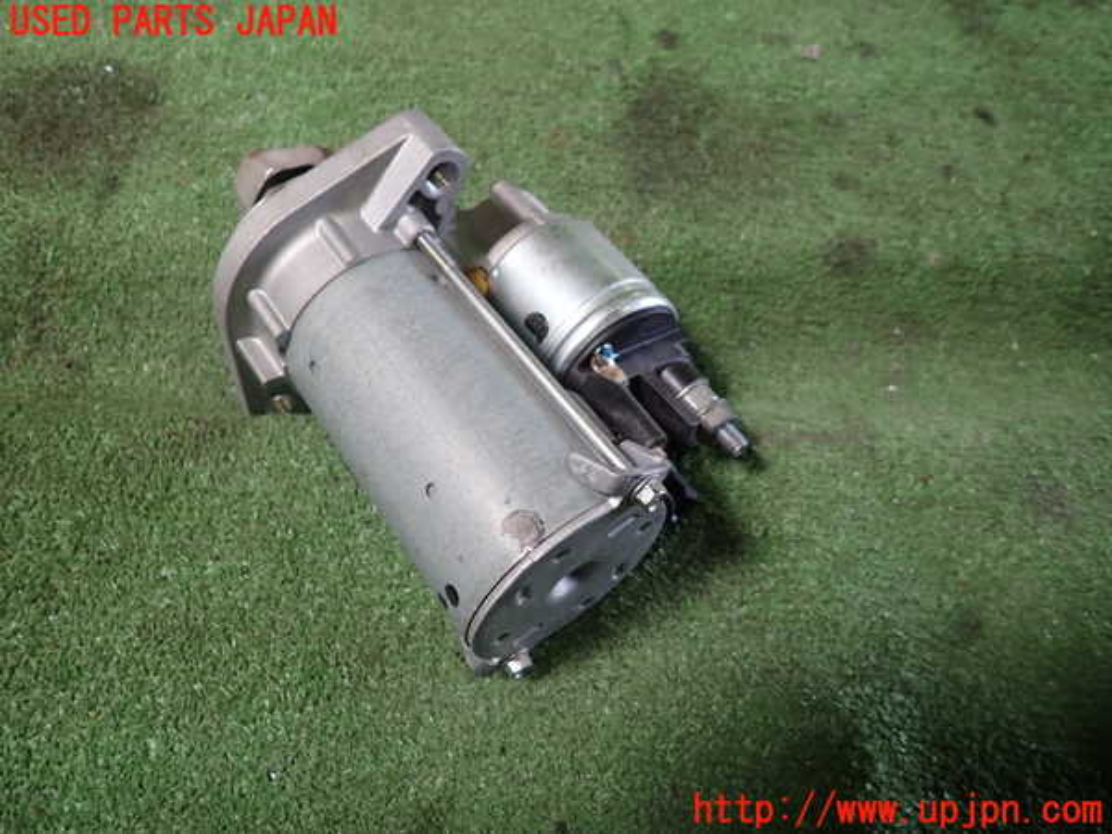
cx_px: 556
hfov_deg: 69.4
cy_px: 417
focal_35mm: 25
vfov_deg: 54.9
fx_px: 803
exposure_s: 1/60
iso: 160
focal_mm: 4.5
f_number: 2
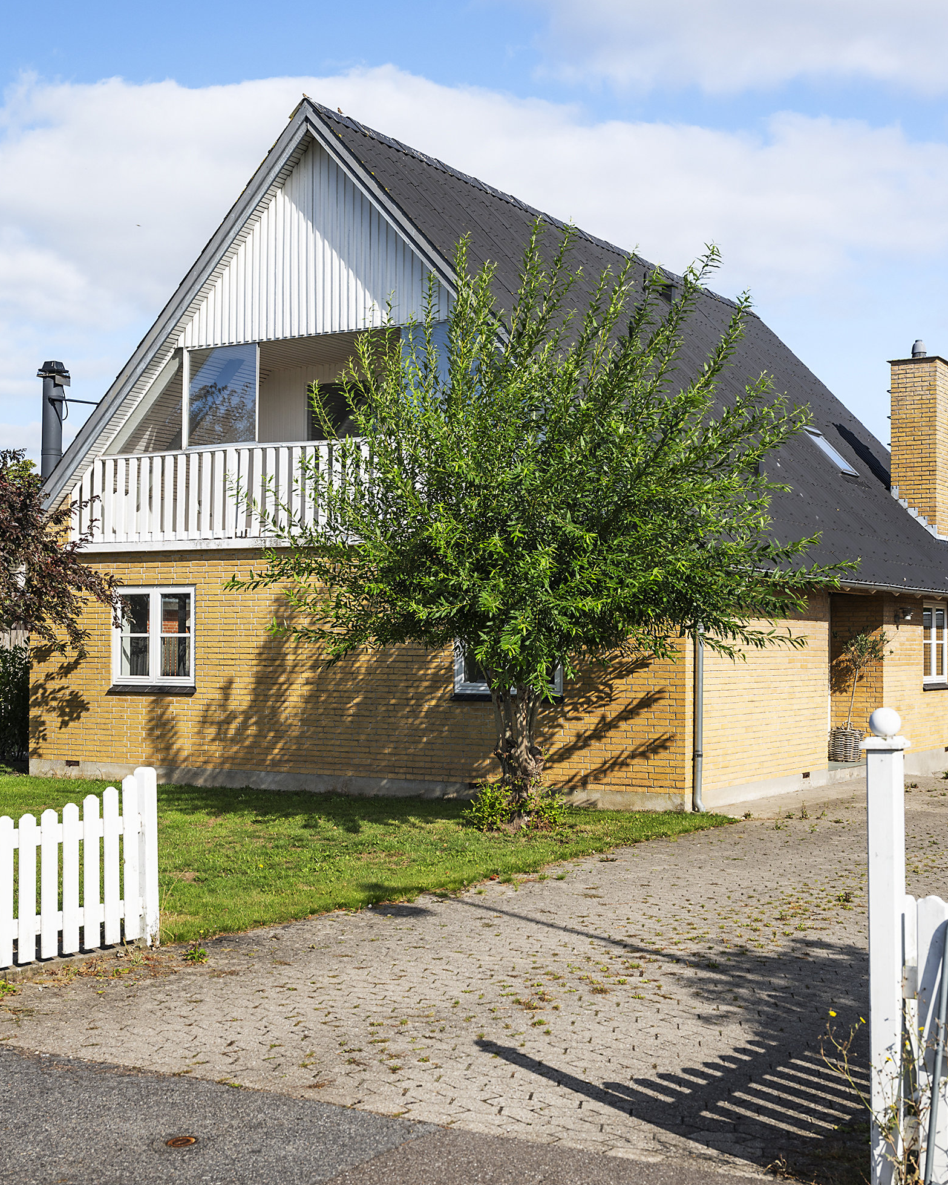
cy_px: 604
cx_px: 526
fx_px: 1639
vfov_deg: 39.8
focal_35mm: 47
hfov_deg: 32.2
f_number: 5.6
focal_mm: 32.5
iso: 100
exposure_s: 1/100
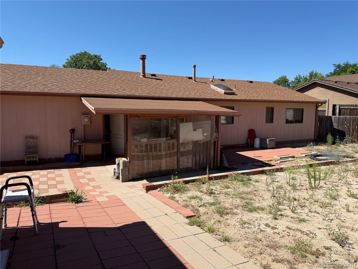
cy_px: 134
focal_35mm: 24
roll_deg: +2.1
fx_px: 248
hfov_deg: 71.6
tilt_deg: -3.9
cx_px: 179
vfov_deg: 56.8
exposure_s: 1/4673
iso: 80
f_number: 1.78
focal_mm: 6.76
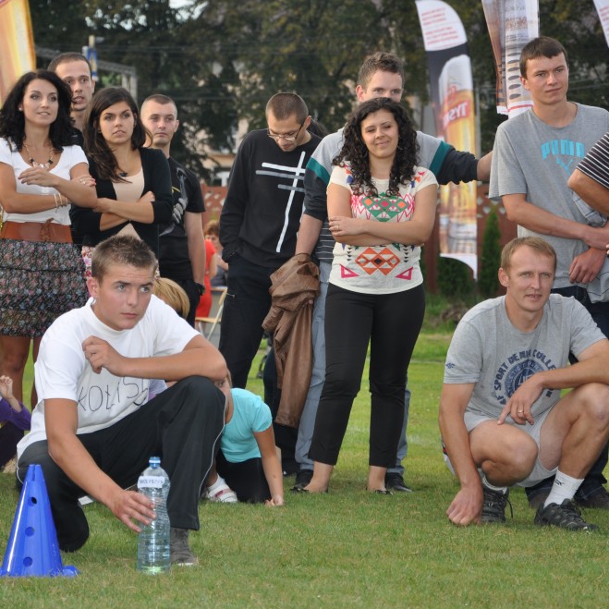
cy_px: 306
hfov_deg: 10.0
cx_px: 219
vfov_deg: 10.0
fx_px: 3463
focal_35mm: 174
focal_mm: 90
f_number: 5.6
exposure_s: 1/125
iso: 200
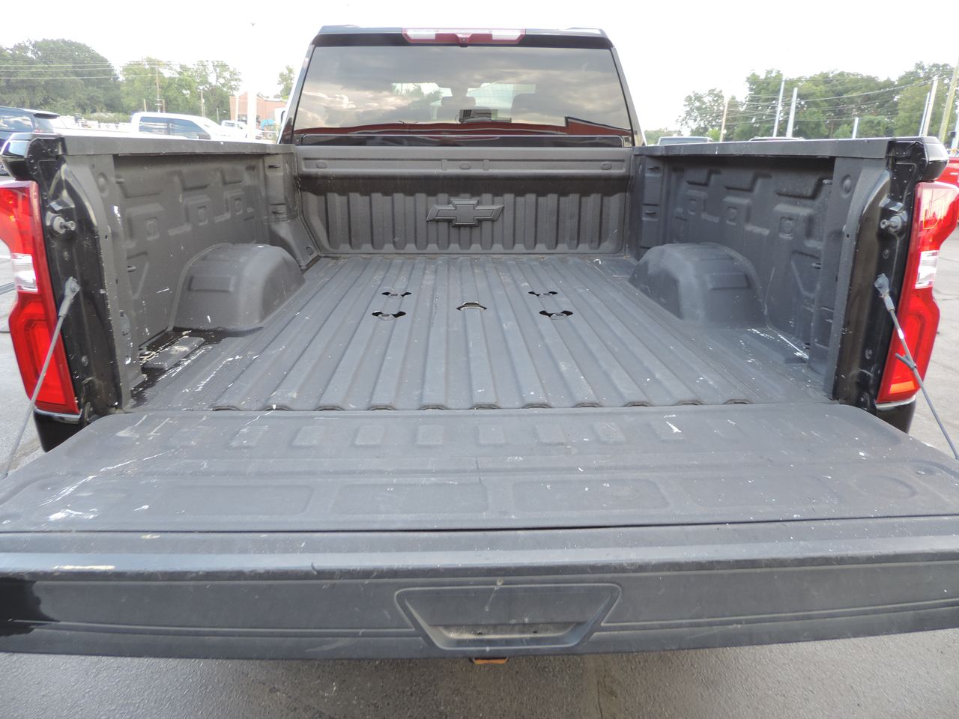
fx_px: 665
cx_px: 480
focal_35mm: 24
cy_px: 360
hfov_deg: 71.6
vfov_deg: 56.8
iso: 80
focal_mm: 4.3
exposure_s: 1/50
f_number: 3
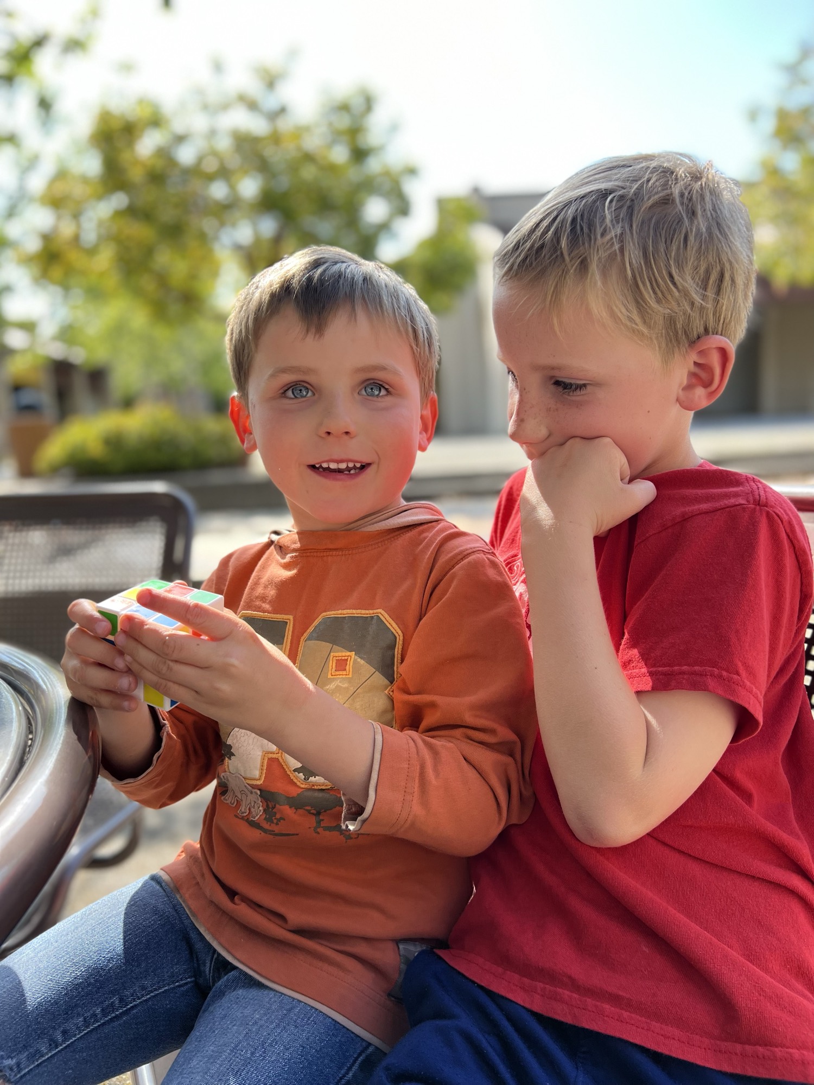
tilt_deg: -8.7
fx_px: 815
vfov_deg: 67.3
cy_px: 542
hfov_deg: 53.1
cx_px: 407
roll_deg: +4.9
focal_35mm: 26
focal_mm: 5.7
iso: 50
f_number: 1.5
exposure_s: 1/591
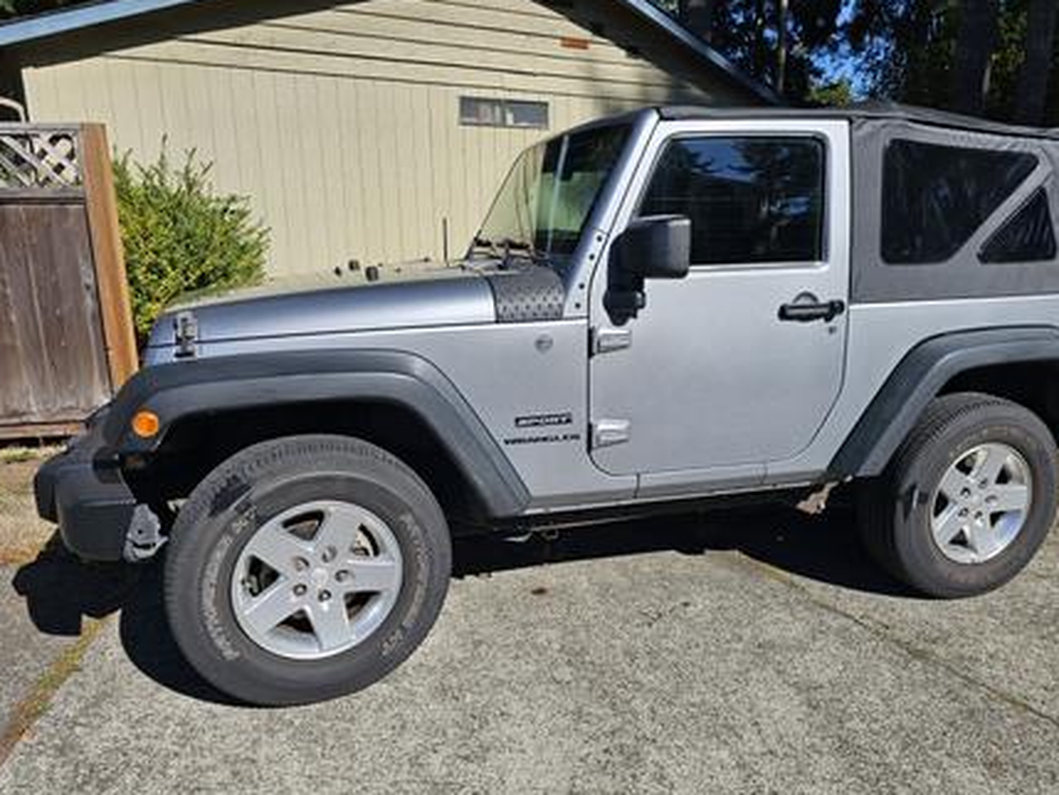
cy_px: 417
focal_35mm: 27
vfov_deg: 51.4
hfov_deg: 65.2
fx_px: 826
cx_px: 583
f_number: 1.7
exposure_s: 1/861
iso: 10
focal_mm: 6.3
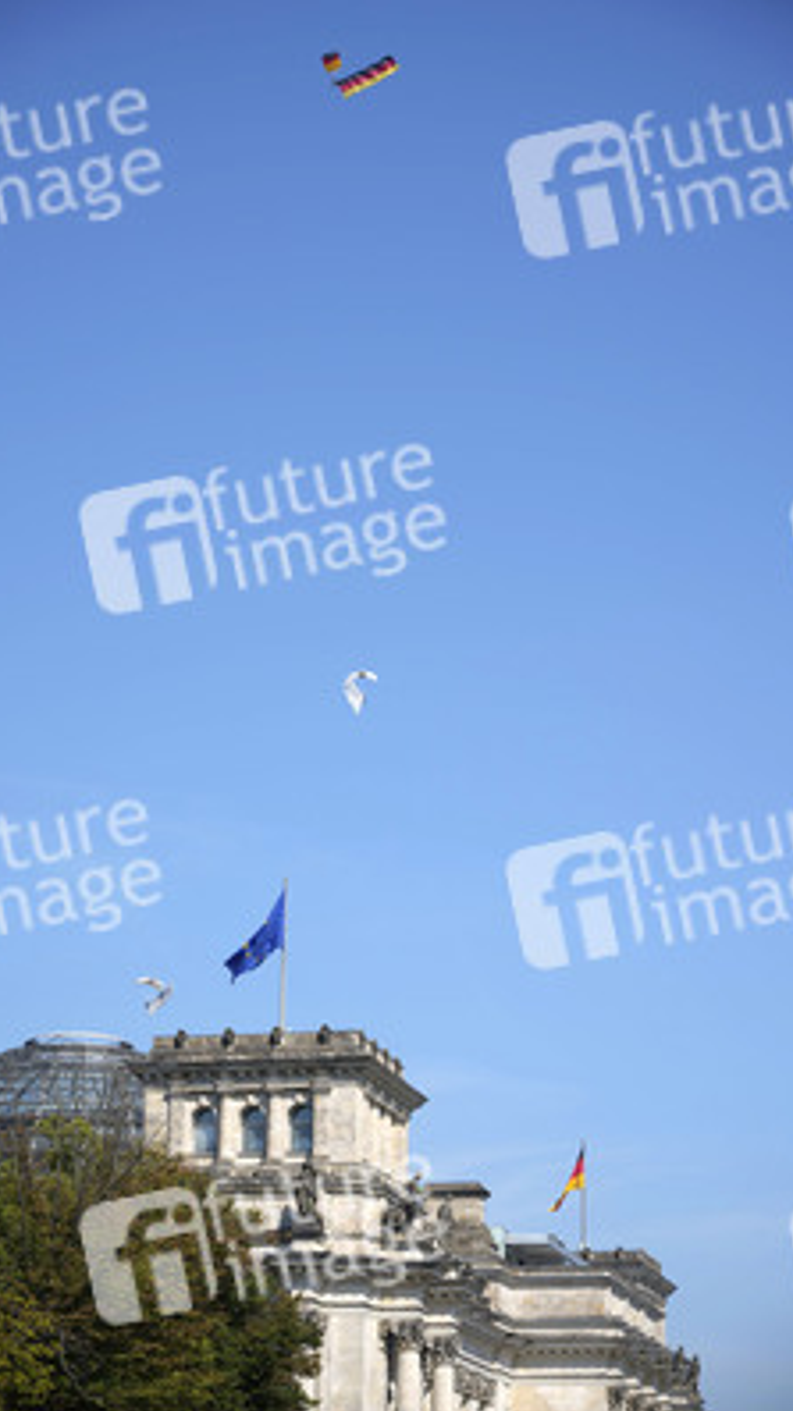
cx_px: 366
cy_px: 707
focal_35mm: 77
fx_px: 2881
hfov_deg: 15.7
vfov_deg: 27.5
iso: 64
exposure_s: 1/500
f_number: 5.6
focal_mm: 73
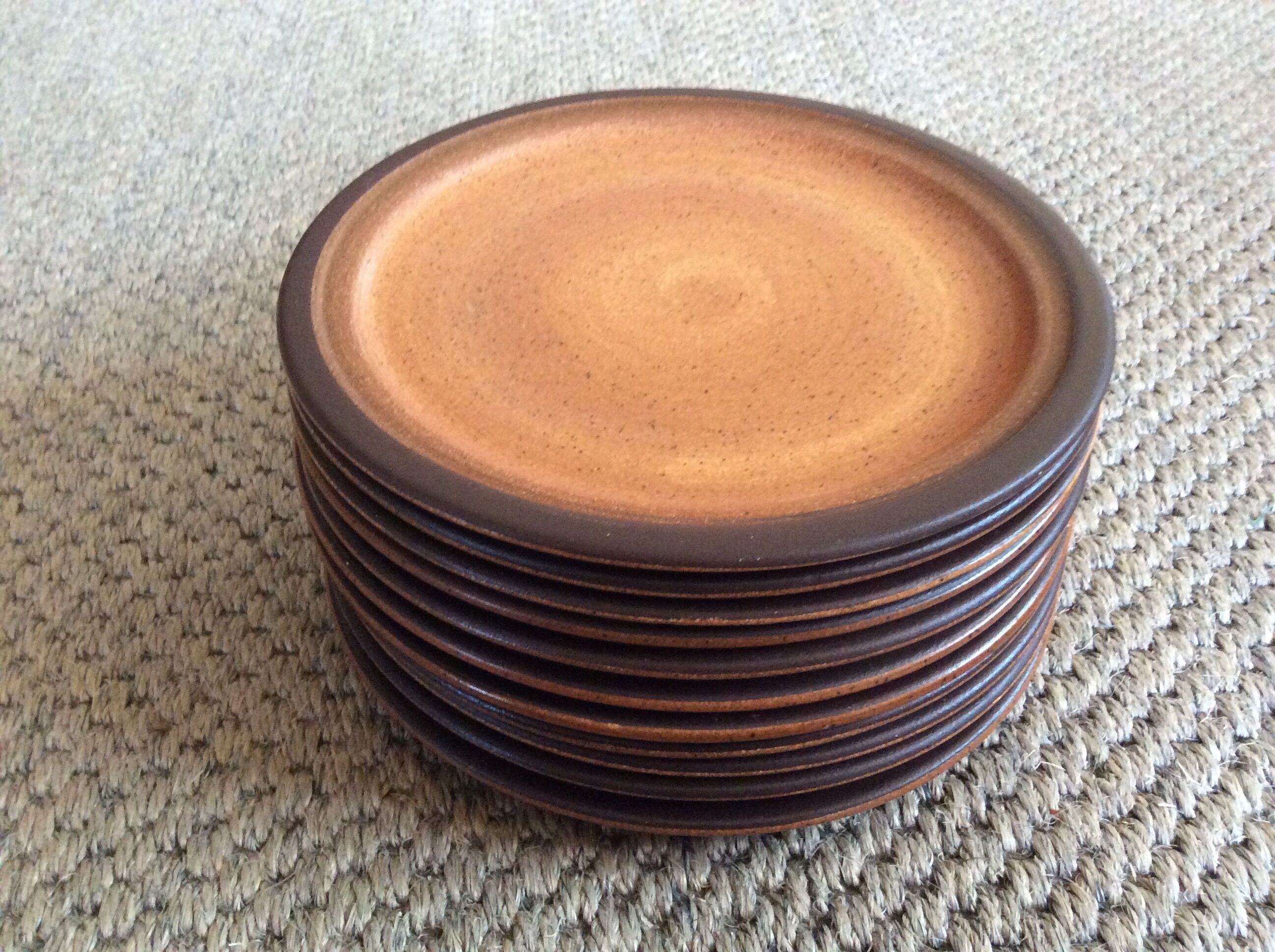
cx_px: 638
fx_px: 1177
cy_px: 476
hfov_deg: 56.9
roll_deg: +1.8
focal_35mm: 32
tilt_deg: -42.3
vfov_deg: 44.1
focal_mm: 3.3
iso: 320
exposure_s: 1/25
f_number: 2.4
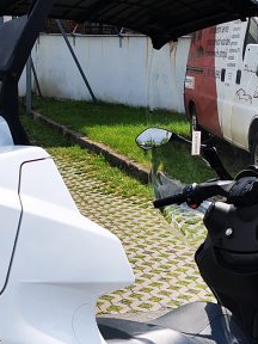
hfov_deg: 19.6
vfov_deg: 25.5
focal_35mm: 75
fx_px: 745
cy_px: 282
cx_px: 91
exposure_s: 1/4274
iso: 50
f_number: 1.6
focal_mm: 5.56
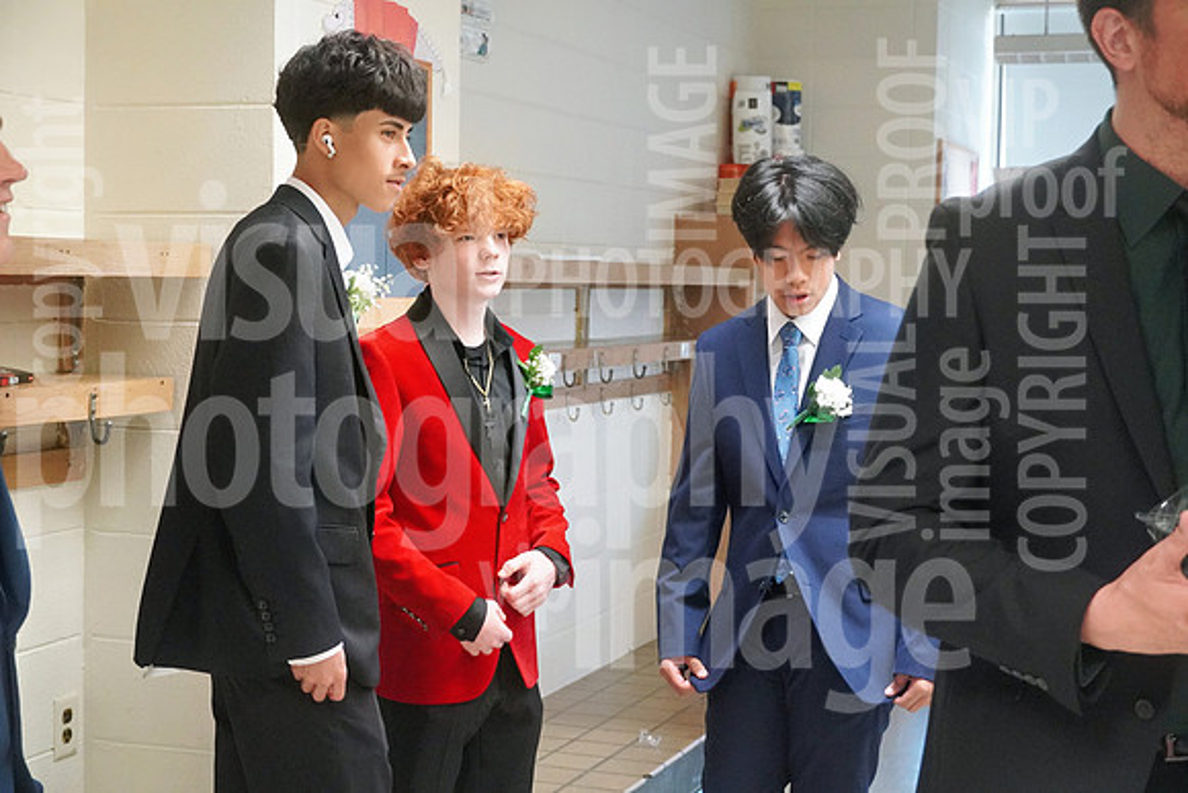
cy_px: 396
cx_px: 594
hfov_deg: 33.4
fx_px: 1980
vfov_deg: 22.6
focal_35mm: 60
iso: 5000
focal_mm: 40
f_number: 5
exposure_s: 1/160
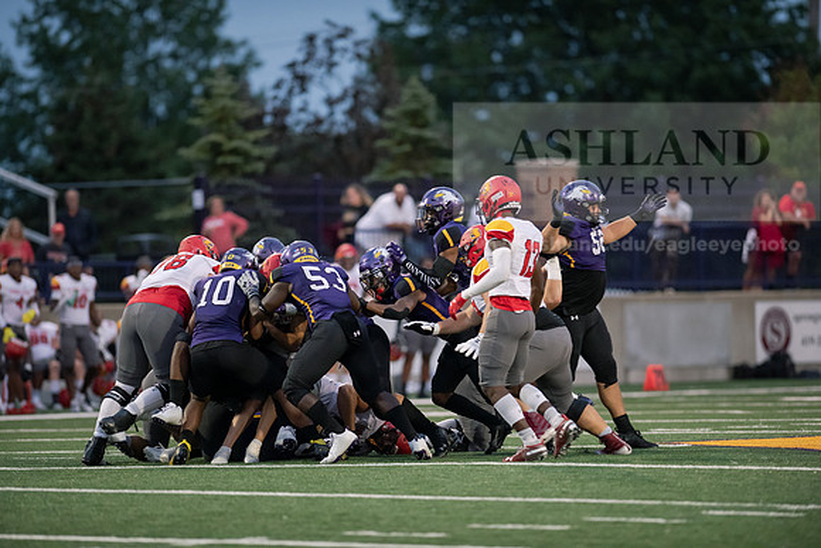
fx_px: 6843
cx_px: 410
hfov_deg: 6.9
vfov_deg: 4.6
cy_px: 274
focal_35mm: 300
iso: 3200
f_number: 2.8
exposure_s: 1/800
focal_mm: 300
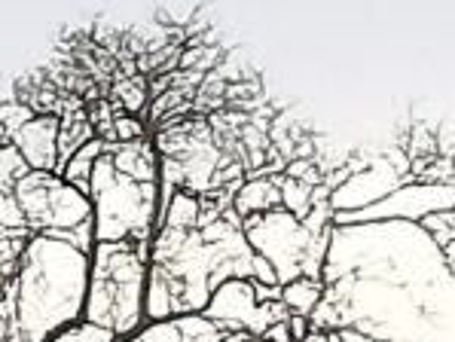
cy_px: 925
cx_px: -1005
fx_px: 7590
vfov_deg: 2.6
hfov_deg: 3.3
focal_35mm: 577
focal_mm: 3.81
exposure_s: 1/100
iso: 64
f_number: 2.2
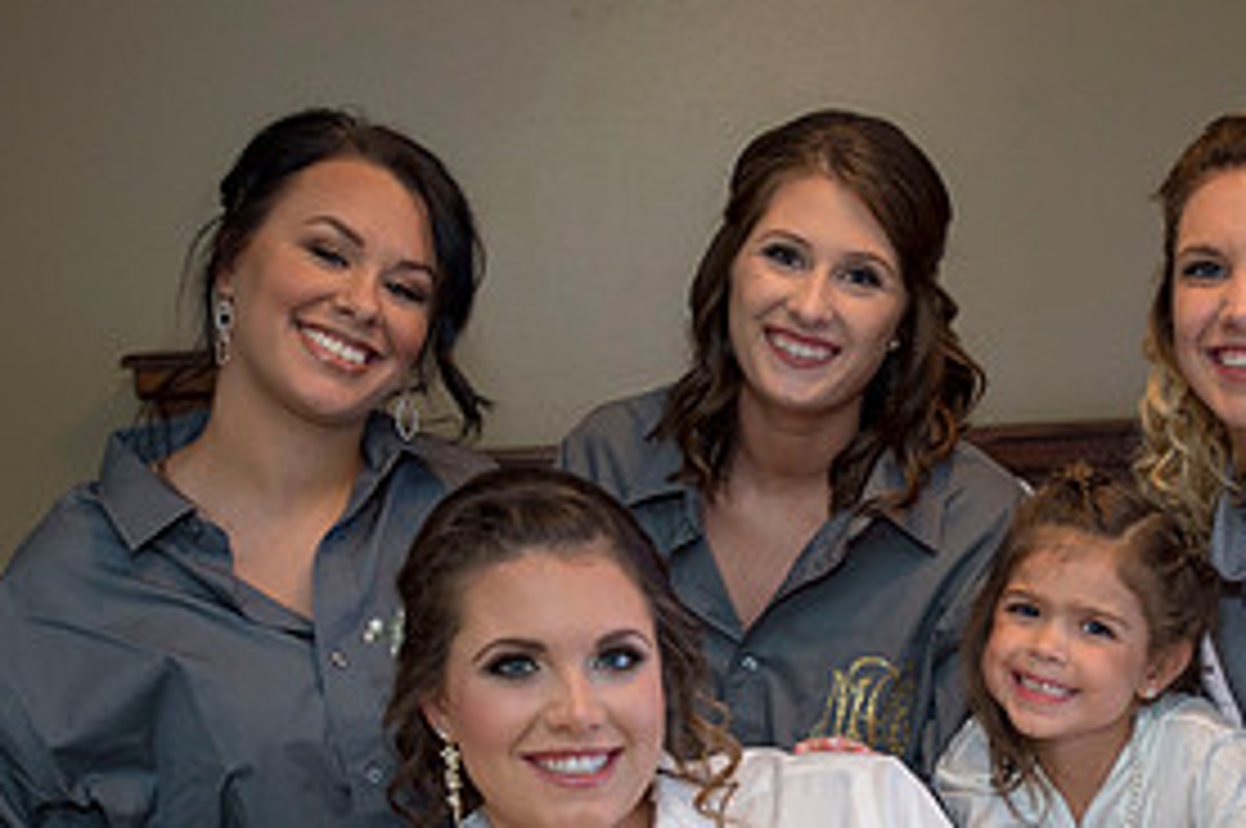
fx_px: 2316
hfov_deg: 29.9
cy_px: 729
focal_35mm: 67
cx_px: 832
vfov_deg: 19.9
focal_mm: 32
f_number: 2.8
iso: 1250
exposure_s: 1/125
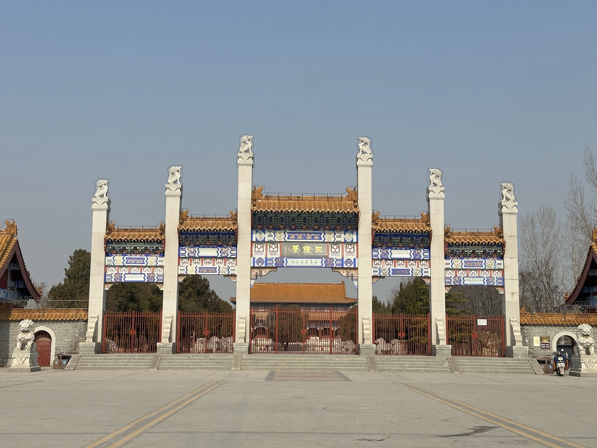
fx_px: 828
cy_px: 224
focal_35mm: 48
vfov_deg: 30.3
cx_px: 298
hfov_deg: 39.7
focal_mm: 6.86
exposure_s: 1/5556
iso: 64
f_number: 1.78
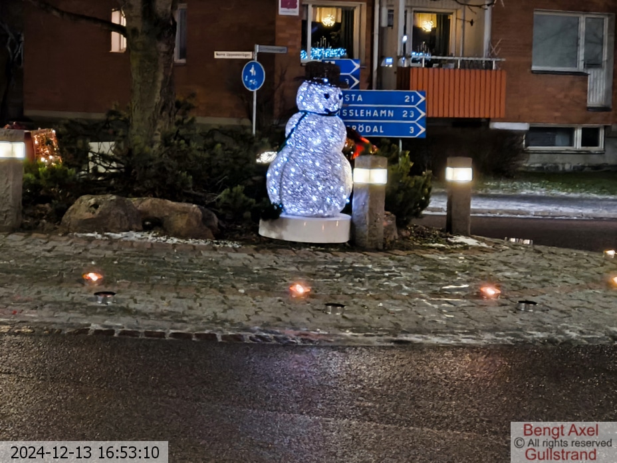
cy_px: 232
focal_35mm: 108
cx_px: 308
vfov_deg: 13.7
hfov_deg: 18.2
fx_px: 1925
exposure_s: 1/33.3
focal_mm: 7.1
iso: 2500
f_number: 1.9
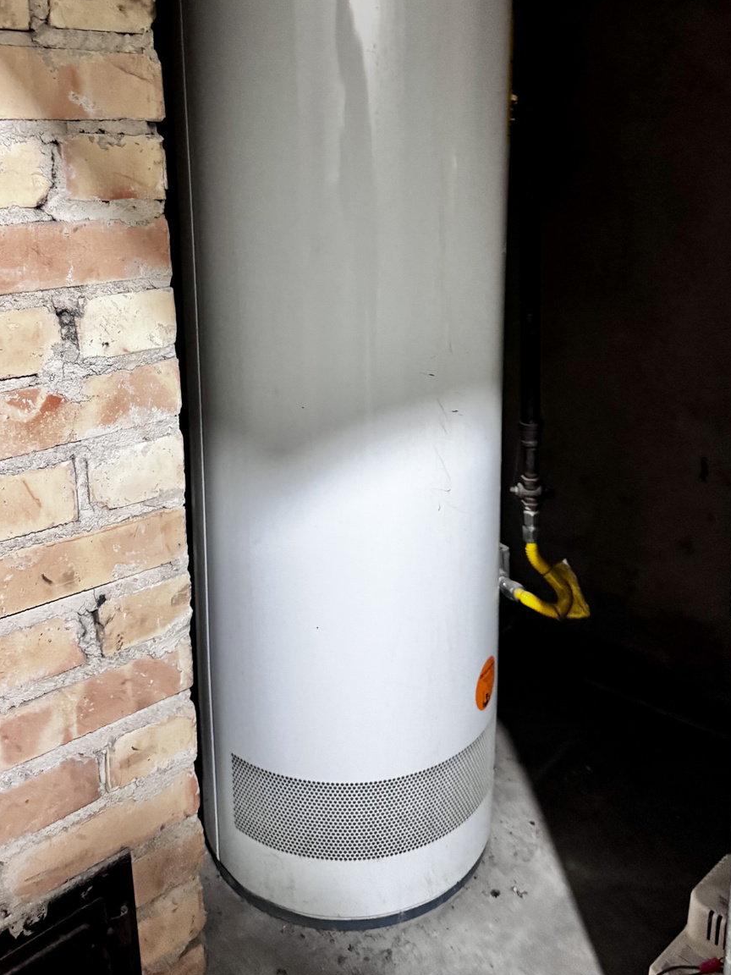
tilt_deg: -10.8
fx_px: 901
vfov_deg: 55.9
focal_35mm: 32
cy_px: 348
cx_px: 364
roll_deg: +1.5
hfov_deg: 44.2
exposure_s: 1/40
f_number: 1.78
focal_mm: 6.76
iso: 800
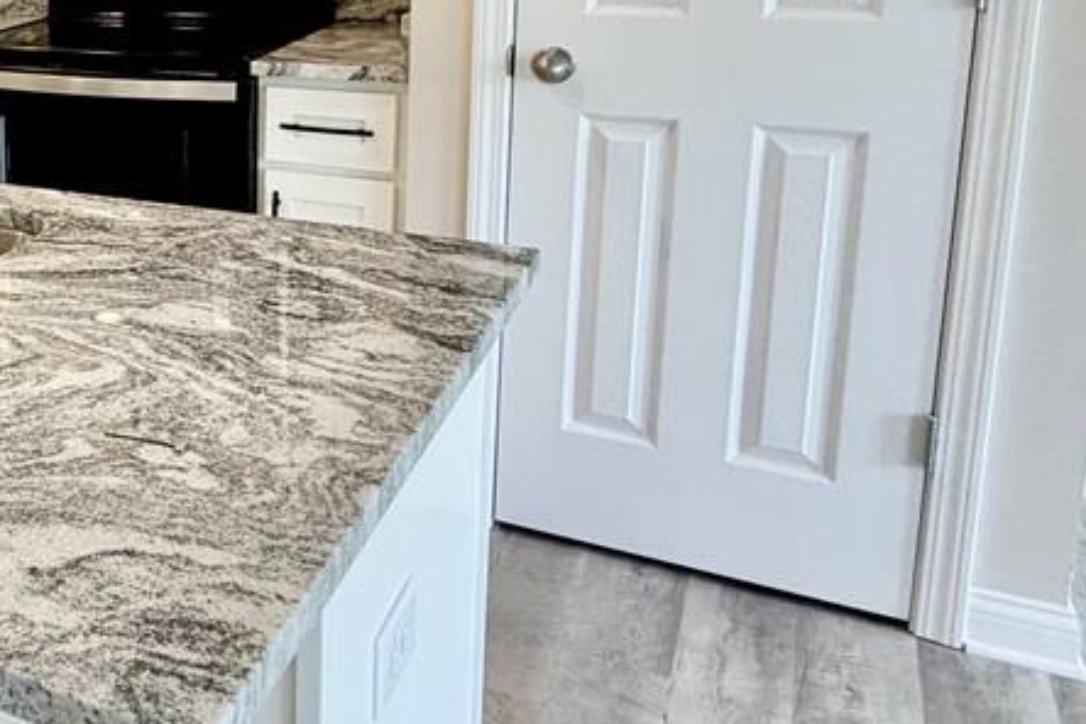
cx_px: -223
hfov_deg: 36.0
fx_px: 1267
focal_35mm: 42
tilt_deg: -10.8
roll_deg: +3.7
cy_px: 102
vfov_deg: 30.7
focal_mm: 2.22
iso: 125
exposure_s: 1/120
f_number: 2.2
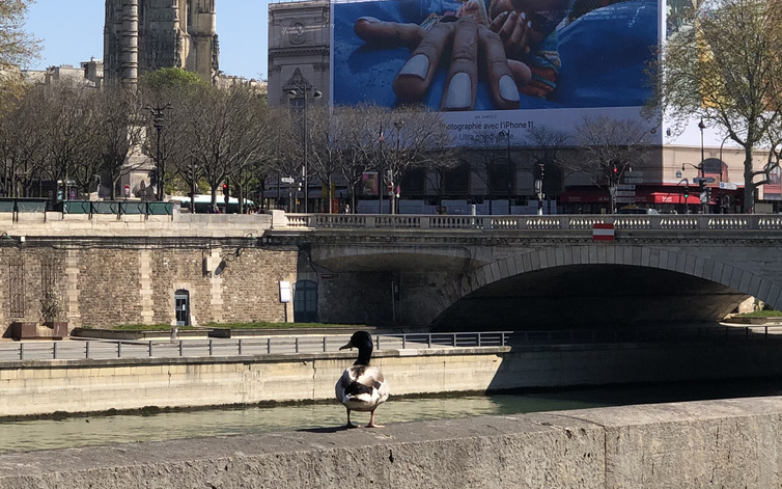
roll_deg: -0.1
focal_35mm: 117
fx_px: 2493
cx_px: 251
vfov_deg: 11.1
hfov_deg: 17.8
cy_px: 47
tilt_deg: +3.6
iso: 16
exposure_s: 1/1080
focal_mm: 6
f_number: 2.4
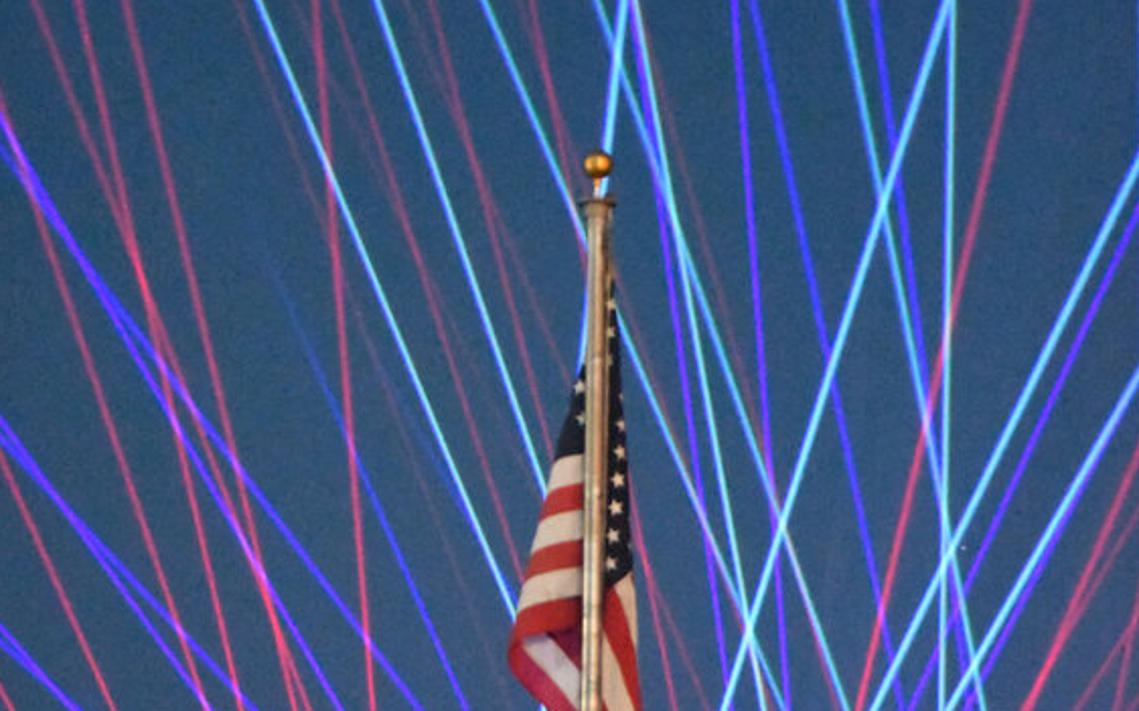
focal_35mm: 185
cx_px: 566
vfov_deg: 7.1
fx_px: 5742
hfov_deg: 11.3
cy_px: 693
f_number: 2.8
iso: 40000
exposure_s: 1/80
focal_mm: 80
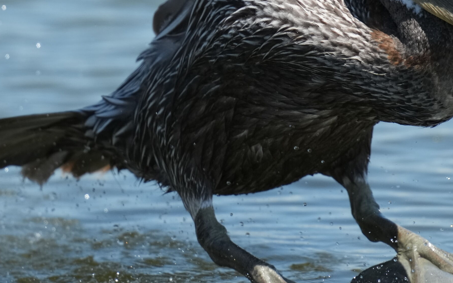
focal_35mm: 1472
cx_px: 135
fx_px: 18173
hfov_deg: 1.4
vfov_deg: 0.9
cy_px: -22
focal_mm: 600
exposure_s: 1/2500
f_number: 5.6
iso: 800
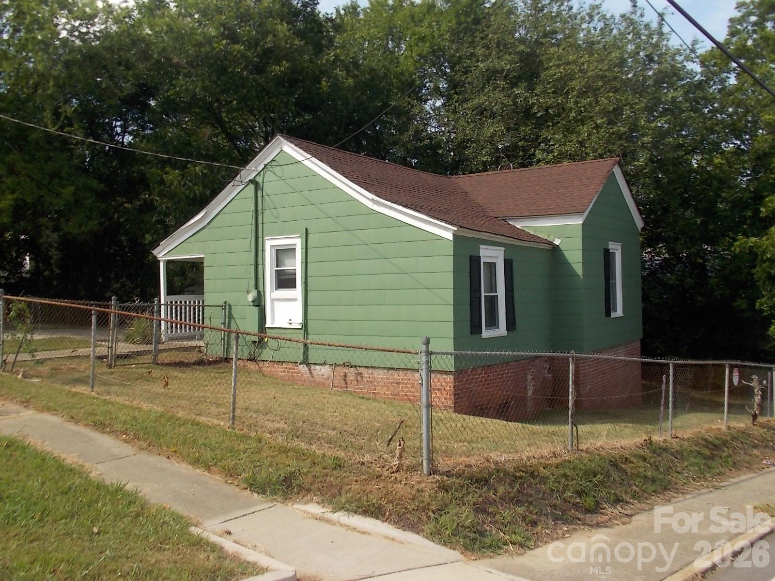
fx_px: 672
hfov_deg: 60.0
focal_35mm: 30
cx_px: 388
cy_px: 290
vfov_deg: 46.8
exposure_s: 1/500
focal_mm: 5.3
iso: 80
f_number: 3.3
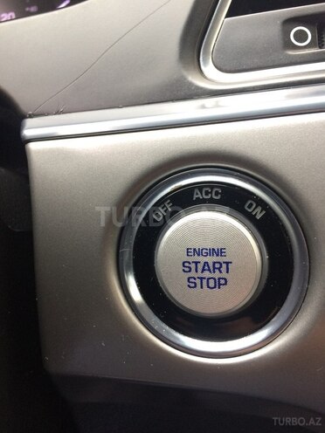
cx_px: 162
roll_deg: +6.0
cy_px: 216
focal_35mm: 29
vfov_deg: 61.7
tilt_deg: -20.4
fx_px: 363
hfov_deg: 48.2
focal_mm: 4.15
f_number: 2.2
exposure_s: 1/33
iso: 125
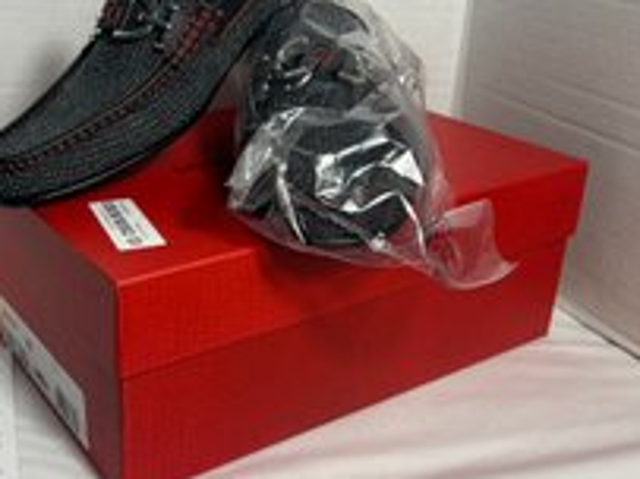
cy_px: 203
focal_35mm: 44
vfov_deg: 32.8
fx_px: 813
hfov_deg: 42.0
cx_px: 184
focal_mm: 5.7
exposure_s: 1/120
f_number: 1.5
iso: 40
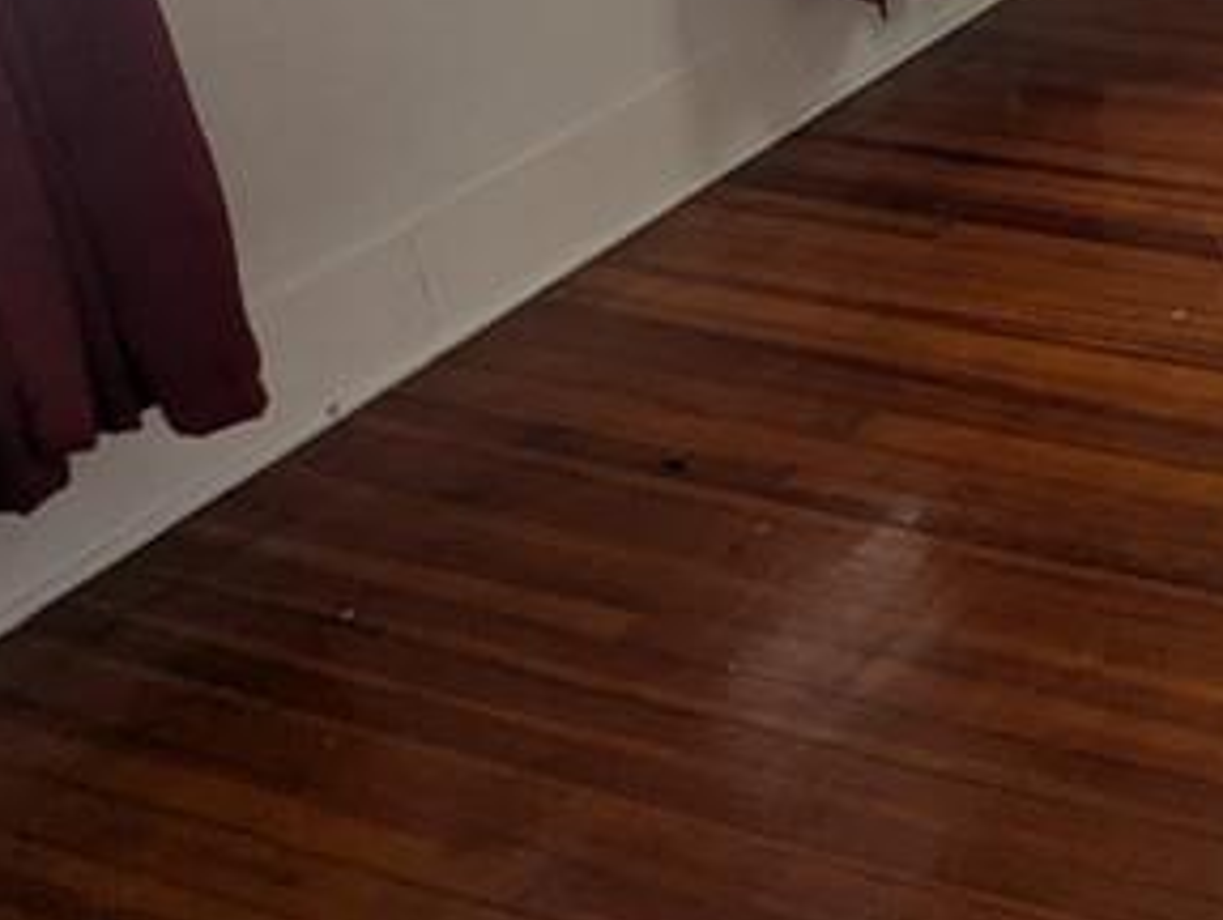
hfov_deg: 27.1
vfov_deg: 23.4
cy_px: -204
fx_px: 2016
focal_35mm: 57
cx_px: 1677
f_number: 2.2
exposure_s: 1/162
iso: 67
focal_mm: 2.35
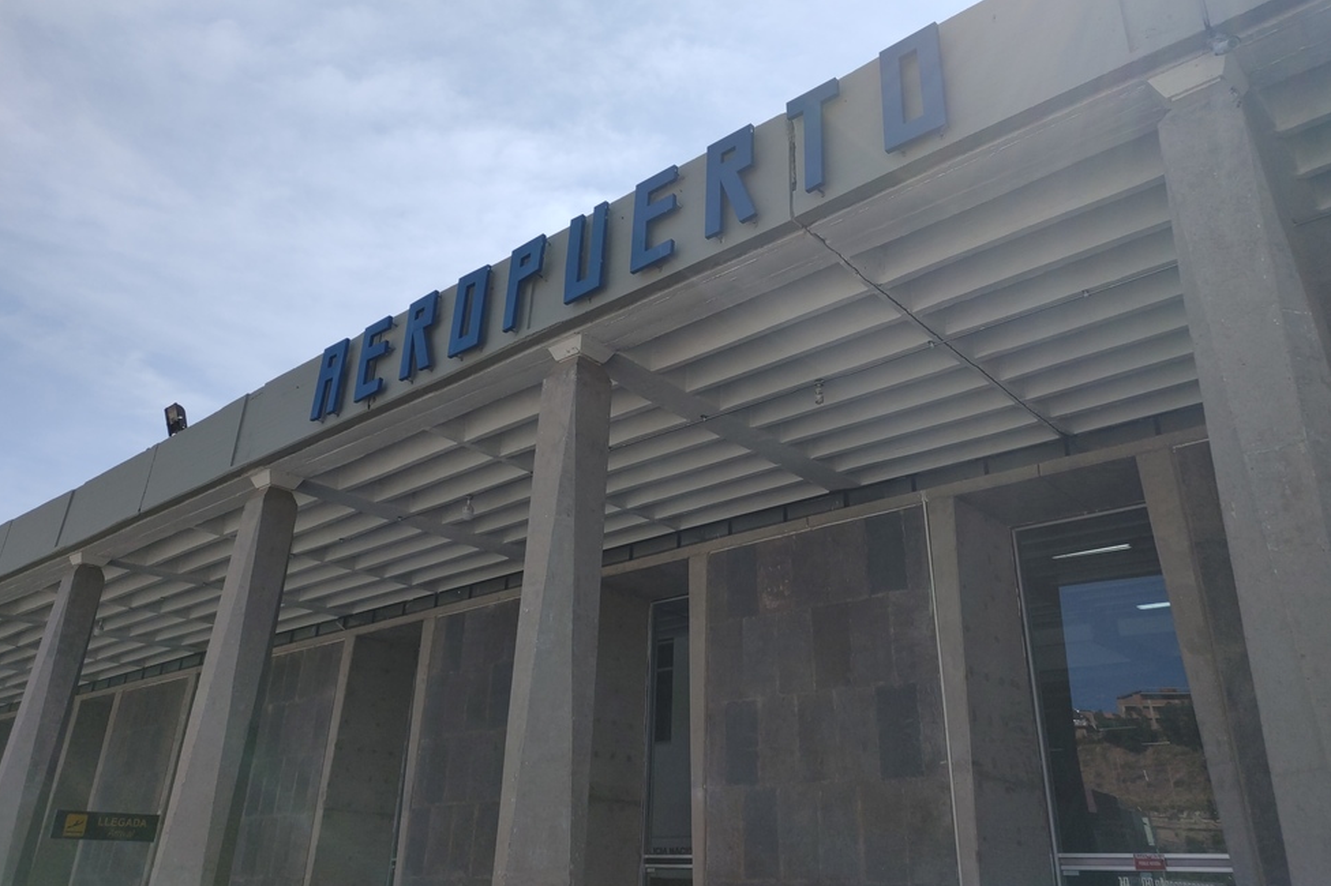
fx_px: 1035
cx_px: 663
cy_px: 383
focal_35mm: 28
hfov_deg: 65.5
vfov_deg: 46.3
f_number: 1.8
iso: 50
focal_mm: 5.58
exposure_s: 1/2500
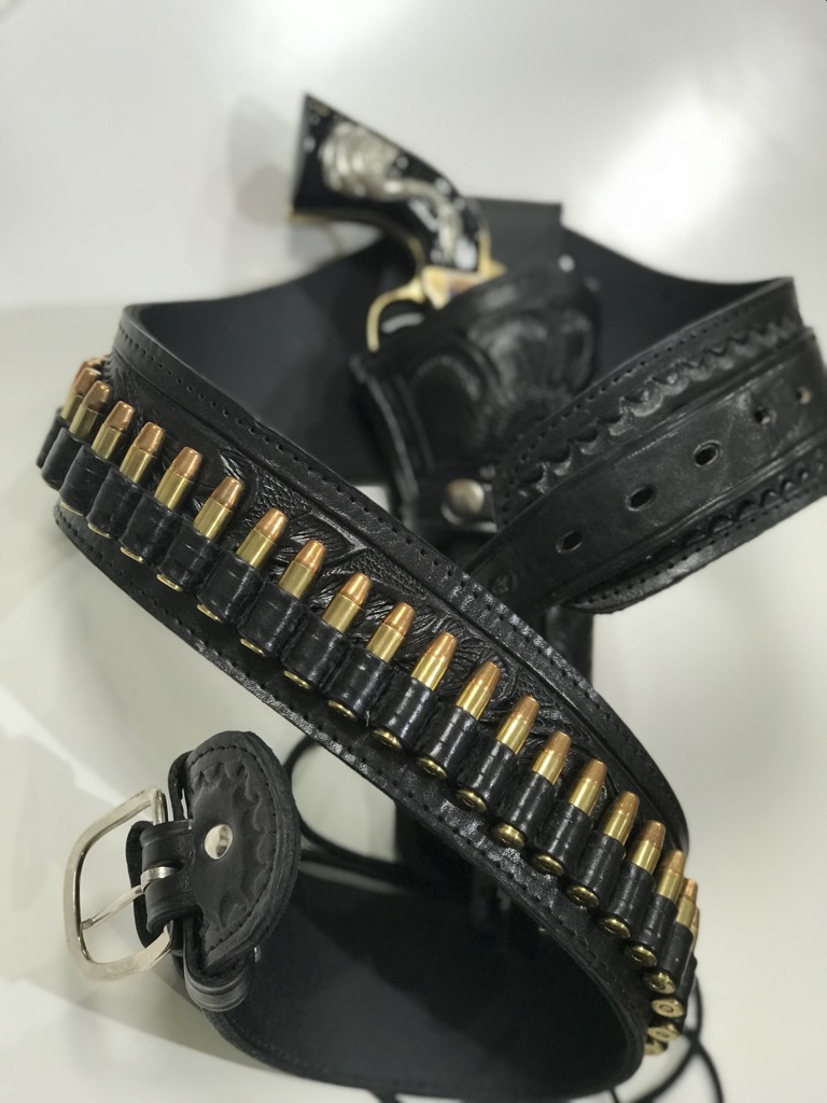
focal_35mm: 57
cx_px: 414
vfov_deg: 33.8
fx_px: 1816
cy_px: 552
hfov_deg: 25.7
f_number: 2.8
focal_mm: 6.6
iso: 80
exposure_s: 1/50
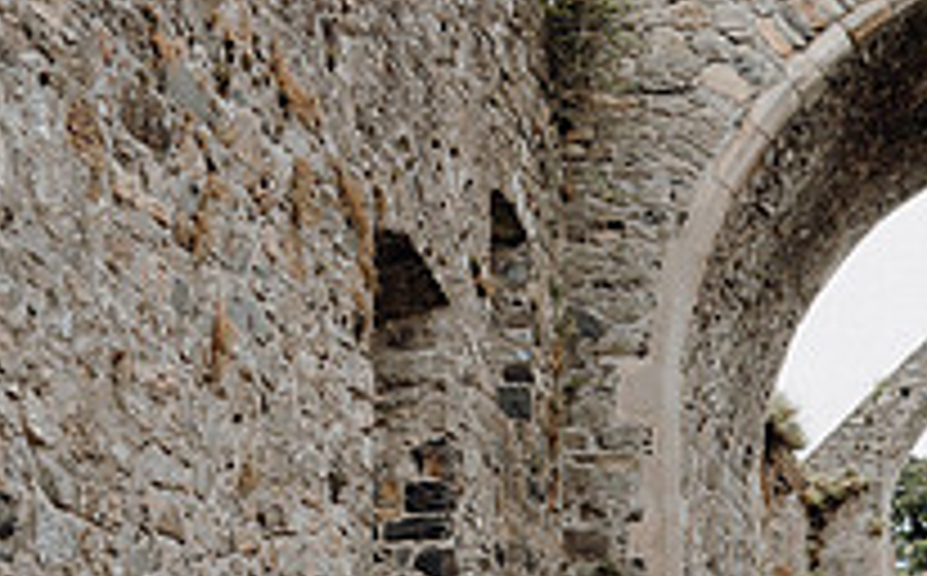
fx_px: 1740
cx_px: 1008
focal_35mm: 69
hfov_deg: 27.4
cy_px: 694
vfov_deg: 17.9
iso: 125
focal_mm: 24
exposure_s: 1/160
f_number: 3.5
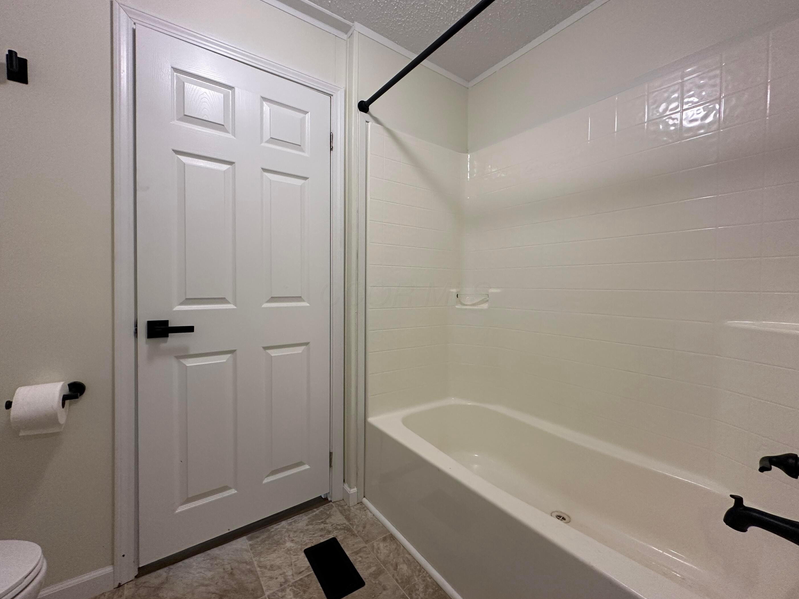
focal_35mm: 15
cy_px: 294
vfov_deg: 81.7
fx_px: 346
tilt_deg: -1.0
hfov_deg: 98.2
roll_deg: -0.3
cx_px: 405
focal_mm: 2.22
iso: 250
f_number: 2.2
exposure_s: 1/120
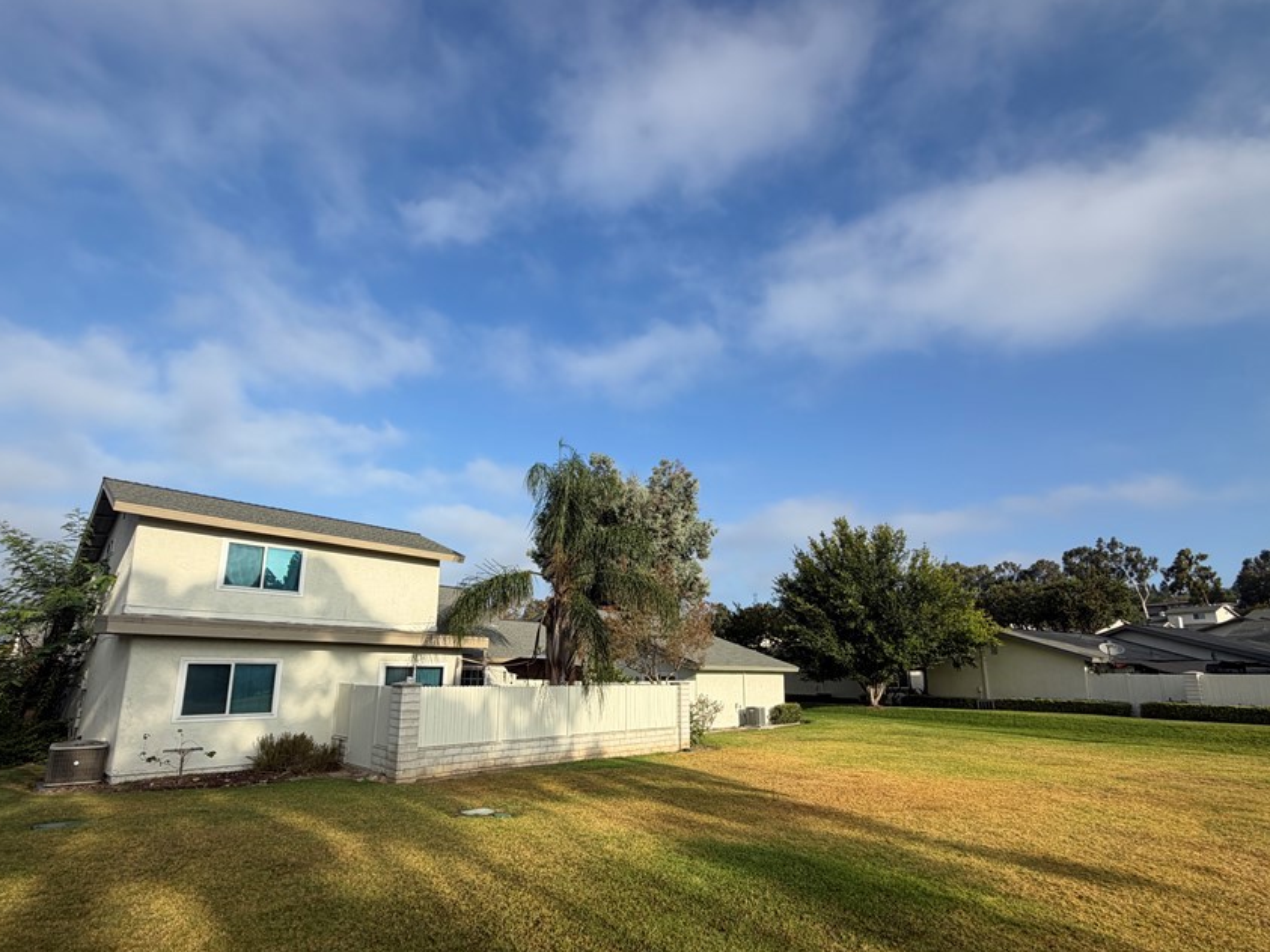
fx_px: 624
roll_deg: +0.0
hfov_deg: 91.0
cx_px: 603
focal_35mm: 17
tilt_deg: +11.7
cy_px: 548
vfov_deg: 74.2
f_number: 2.2
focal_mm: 2.22
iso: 25
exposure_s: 1/770
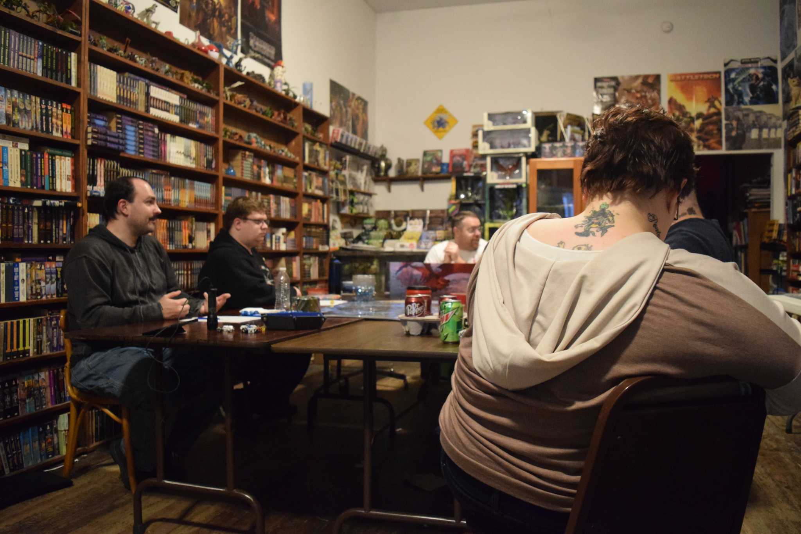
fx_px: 601
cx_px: 400
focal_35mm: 27
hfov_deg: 67.4
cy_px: 267
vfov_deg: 47.9
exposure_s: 1/60
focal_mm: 18
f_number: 3.5
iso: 5000
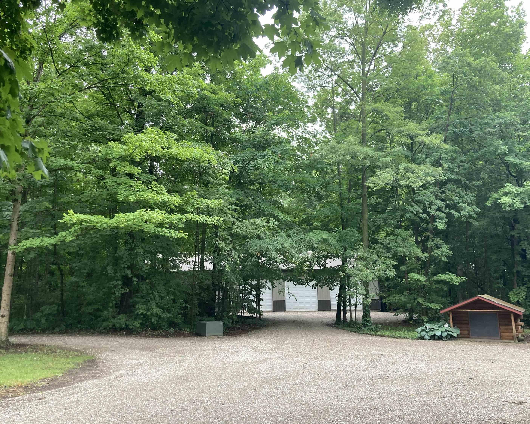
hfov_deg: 58.7
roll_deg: +0.4
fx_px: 471
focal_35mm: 30
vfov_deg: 48.5
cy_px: 209
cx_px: 287
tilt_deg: +10.6
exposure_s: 1/93
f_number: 1.8
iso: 80
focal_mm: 3.99
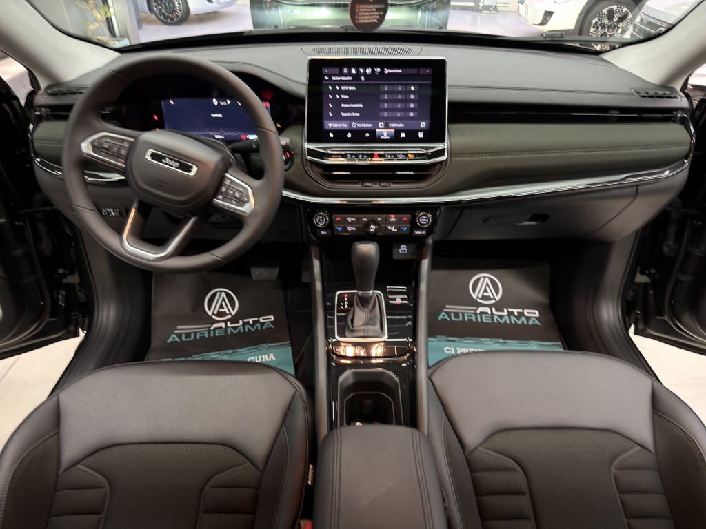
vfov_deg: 56.8
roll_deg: +0.1
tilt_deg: -34.0
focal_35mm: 24
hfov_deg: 71.6
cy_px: 264
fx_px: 489
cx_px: 353
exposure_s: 1/20
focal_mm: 6.76
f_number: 1.78
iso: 640
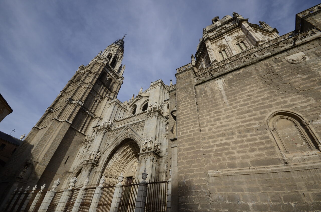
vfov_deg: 77.1
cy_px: 106
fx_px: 133
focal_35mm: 15
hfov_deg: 100.5
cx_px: 160
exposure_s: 1/500
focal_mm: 10
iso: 400
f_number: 11
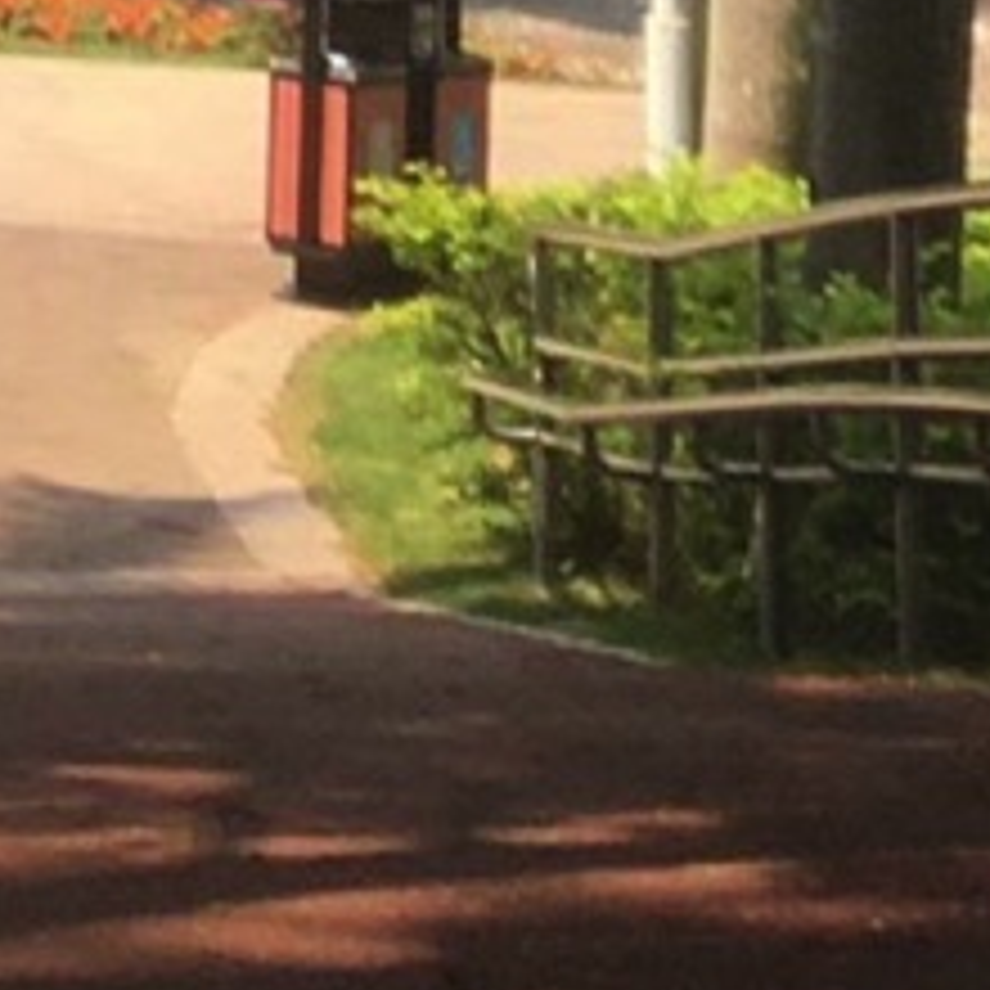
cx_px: -450
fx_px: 7733
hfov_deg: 7.2
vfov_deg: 6.1
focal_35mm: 239
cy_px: -2898
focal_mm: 4.15
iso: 25
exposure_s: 1/699
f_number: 2.2
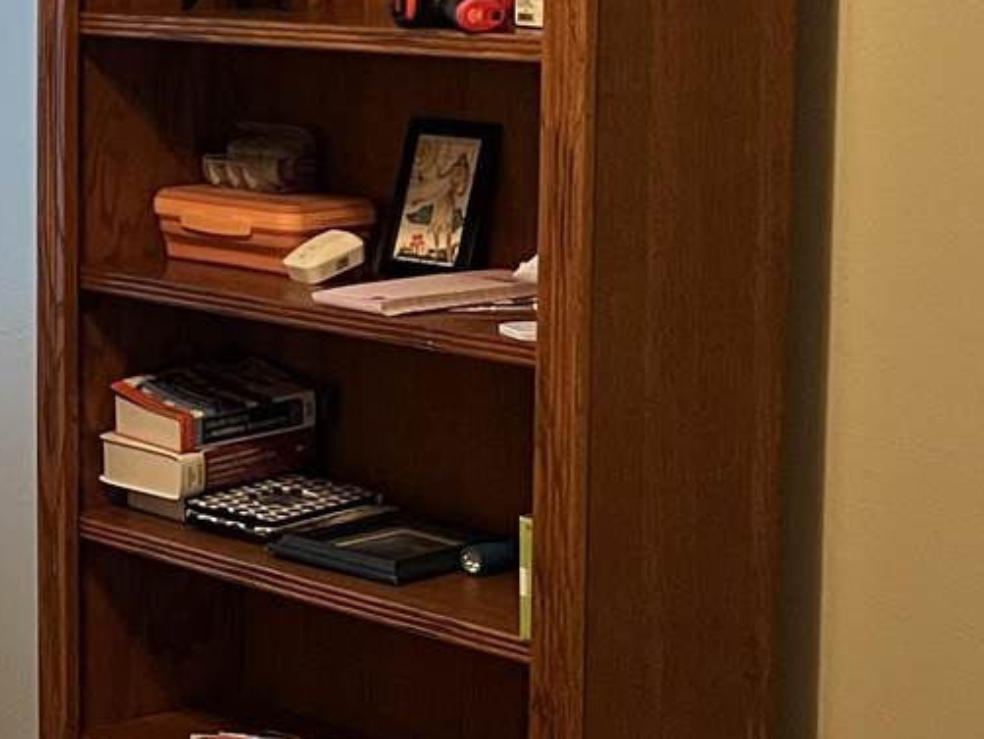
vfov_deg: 13.9
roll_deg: -0.1
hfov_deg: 17.6
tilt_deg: -6.0
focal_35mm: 106
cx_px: -202
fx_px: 3015
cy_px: 184
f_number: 1.5
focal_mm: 5.7
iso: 320
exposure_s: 1/60
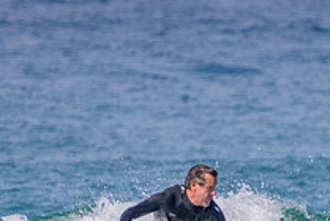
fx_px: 20360
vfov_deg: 0.6
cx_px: 248
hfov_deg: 0.9
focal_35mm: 2218
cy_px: 287
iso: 1250
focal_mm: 800
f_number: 11
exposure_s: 1/2000
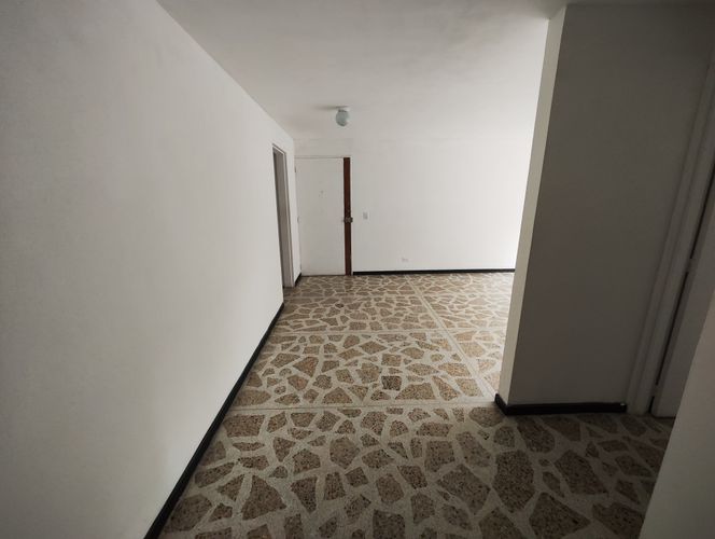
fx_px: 290
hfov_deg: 102.0
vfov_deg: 85.8
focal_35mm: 14
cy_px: 270
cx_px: 358
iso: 1460
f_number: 2.2
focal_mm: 2.16
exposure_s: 1/36
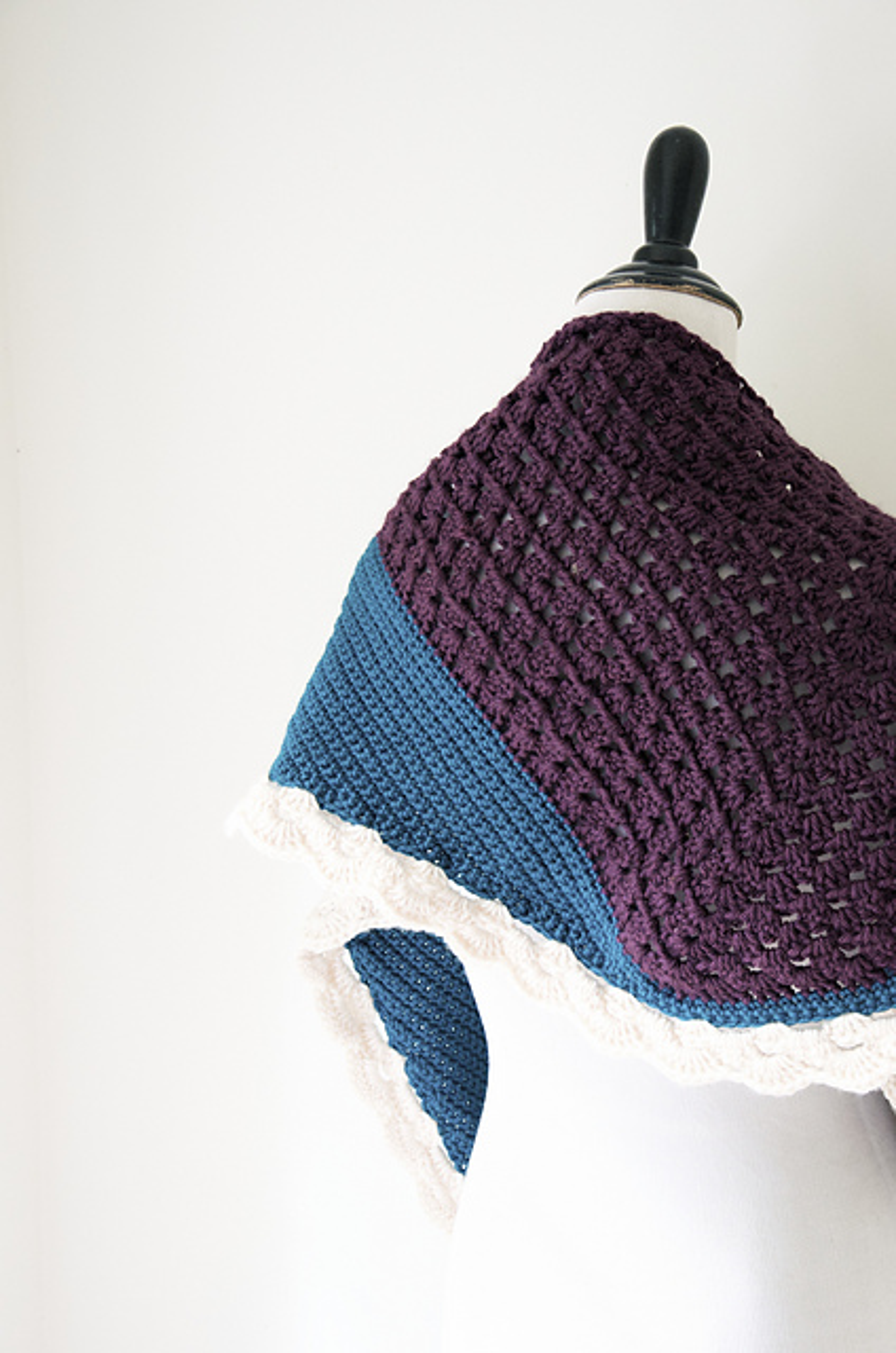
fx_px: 2700
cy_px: 676
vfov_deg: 28.1
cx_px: 448
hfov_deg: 18.8
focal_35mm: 72
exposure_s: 1/10
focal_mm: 48
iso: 1600
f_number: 7.1
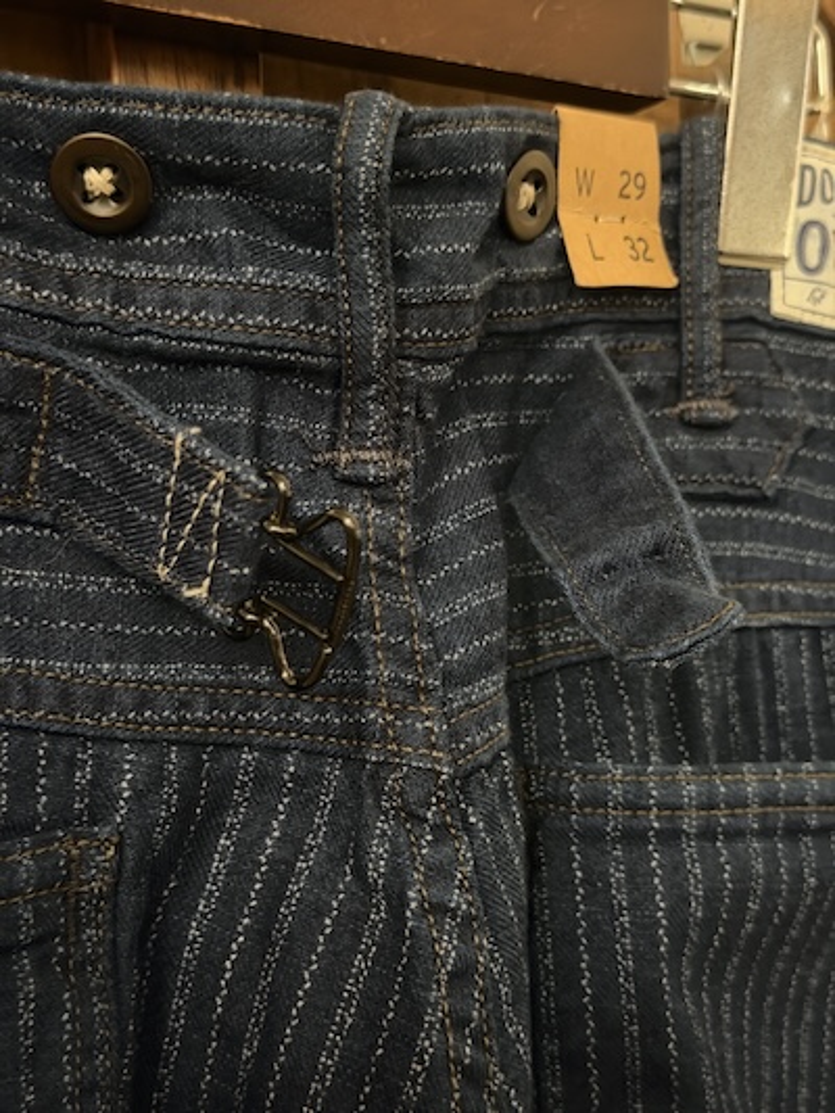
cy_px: 556
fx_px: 1543
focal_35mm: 48
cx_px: 418
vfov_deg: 39.6
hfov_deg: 30.3
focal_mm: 6.76
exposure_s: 1/15
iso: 1250
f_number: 1.78
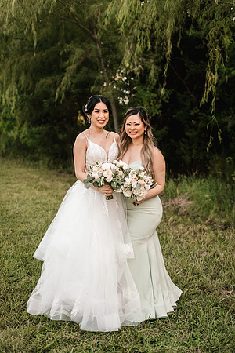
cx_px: 118
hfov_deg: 27.0
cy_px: 176
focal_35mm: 50
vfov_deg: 39.6
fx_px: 490
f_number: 2.2
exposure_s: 1/2000
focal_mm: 50
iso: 250
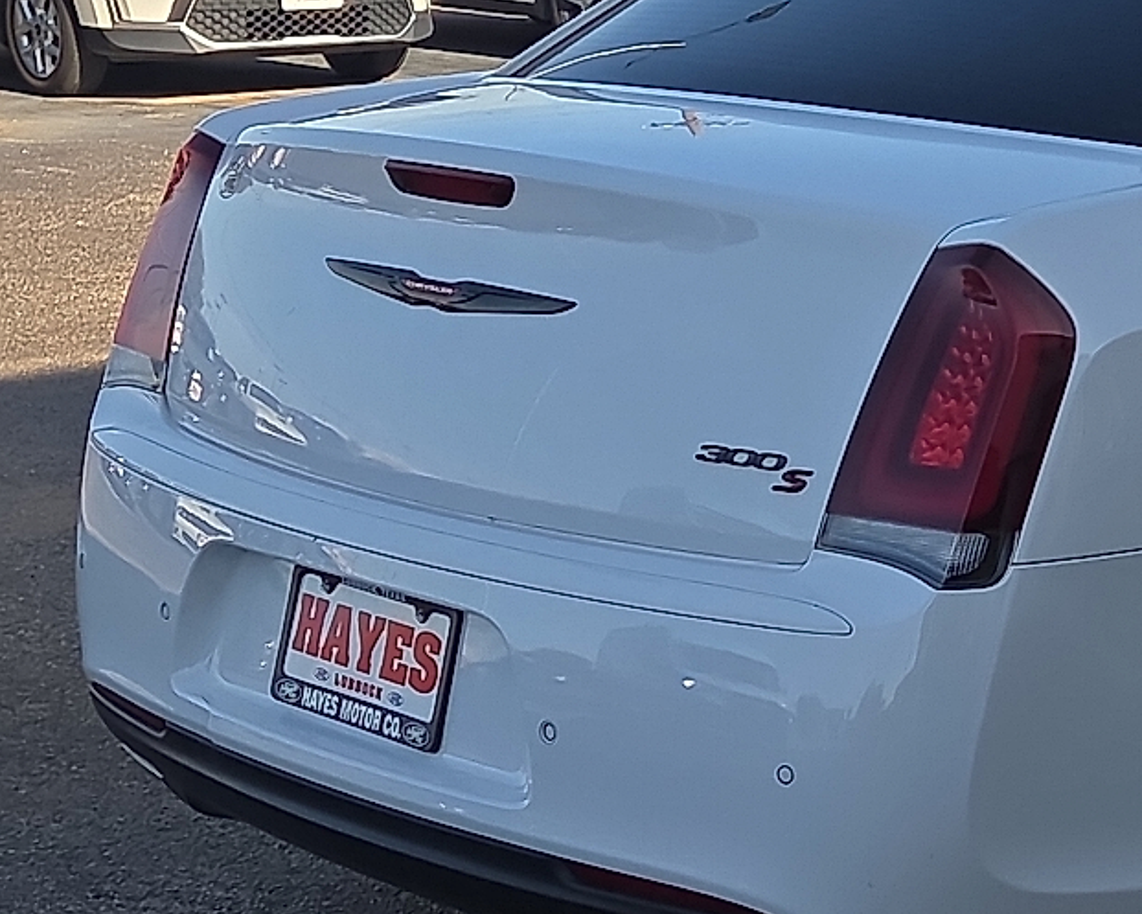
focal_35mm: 93
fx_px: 3144
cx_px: 1348
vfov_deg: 16.5
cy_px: 460
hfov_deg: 19.5
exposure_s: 1/909
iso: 25
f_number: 1.8
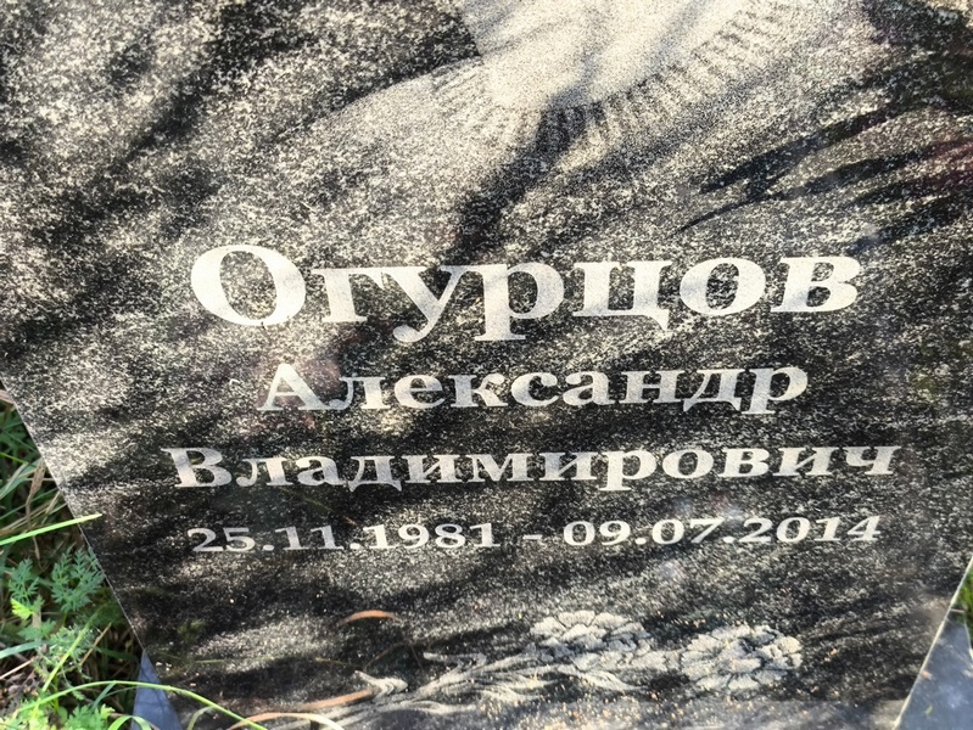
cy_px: 365
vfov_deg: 29.1
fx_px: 1406
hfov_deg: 38.2
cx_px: 486
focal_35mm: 50
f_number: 1.7
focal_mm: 4.71
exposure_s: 1/100
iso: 100
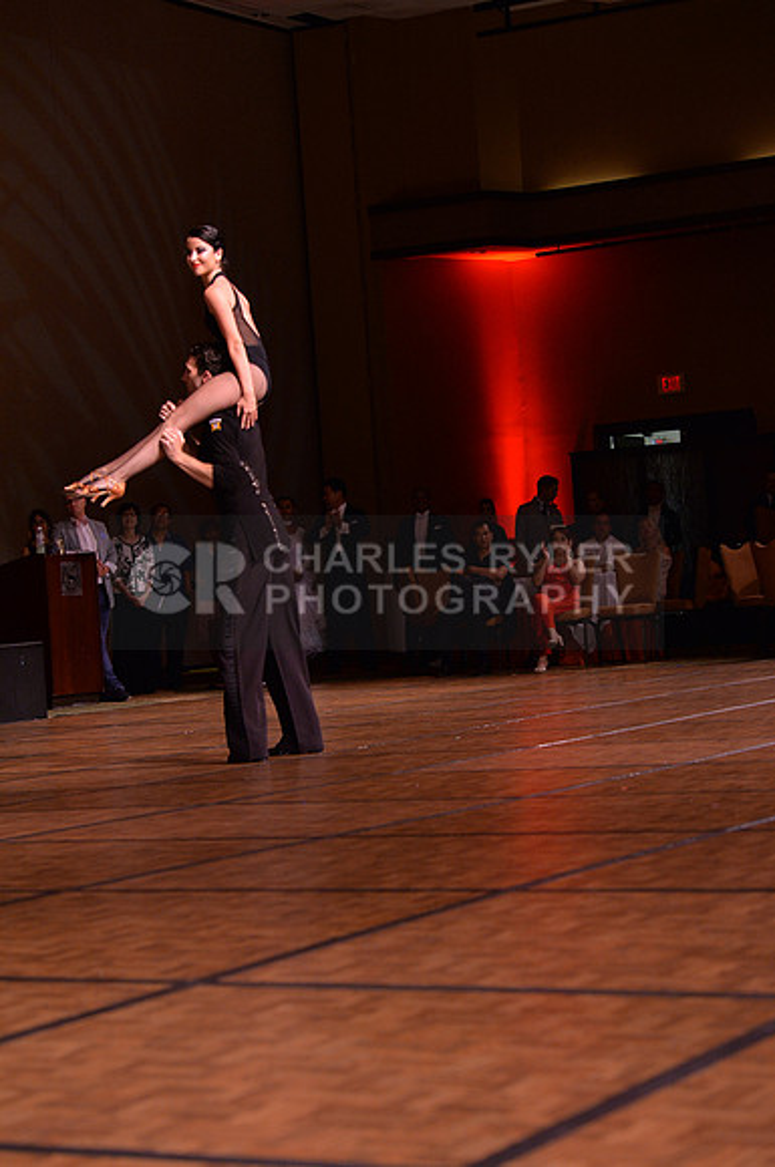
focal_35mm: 85
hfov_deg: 16.0
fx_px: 2753
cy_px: 584
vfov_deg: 23.9
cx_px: 388
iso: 2000
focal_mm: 85
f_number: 5
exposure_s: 1/250
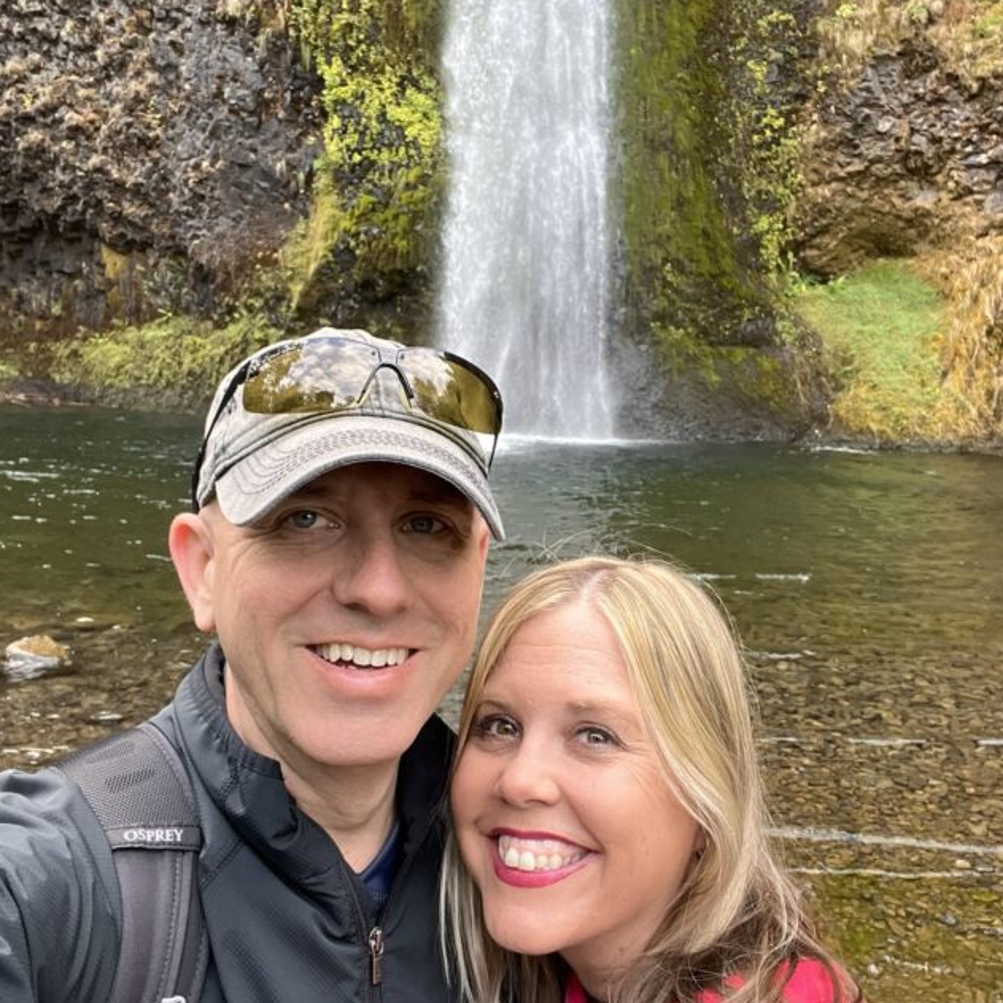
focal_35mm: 33
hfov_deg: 49.6
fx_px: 1082
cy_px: 547
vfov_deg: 49.7
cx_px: 577
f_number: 2.2
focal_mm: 2.71
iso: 40
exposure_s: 1/121
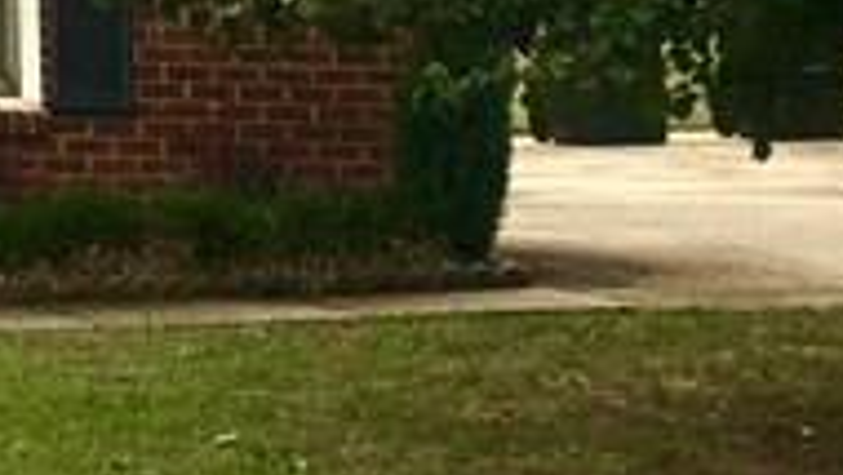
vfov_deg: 6.9
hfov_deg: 10.5
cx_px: -1327
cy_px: -542
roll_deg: -1.0
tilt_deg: +7.4
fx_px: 3801
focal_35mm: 170
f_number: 2.2
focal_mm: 4.15
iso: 25
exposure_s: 1/174
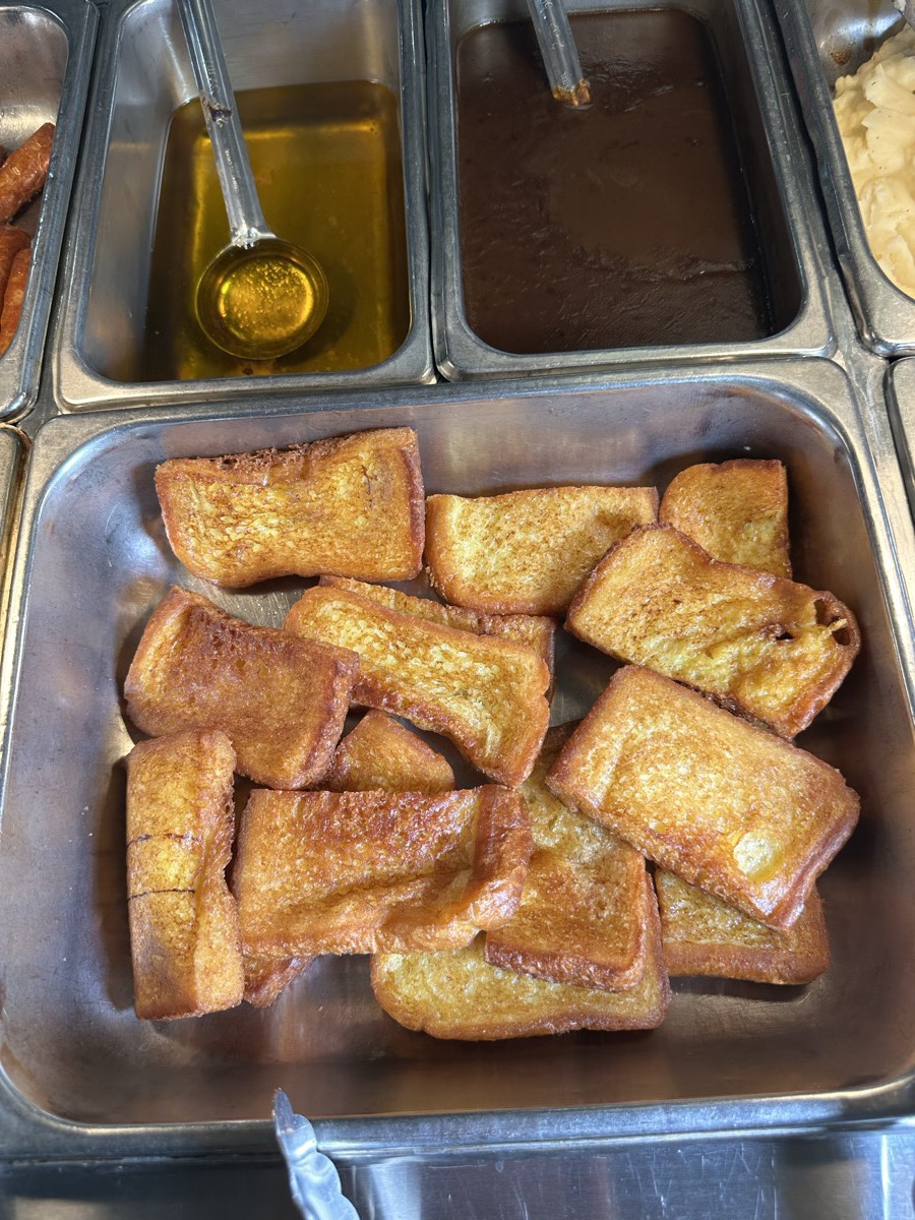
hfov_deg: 56.8
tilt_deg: -68.1
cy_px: 610
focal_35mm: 24
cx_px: 458
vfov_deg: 71.6
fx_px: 846
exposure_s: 1/205
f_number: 1.78
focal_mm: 6.86
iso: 64
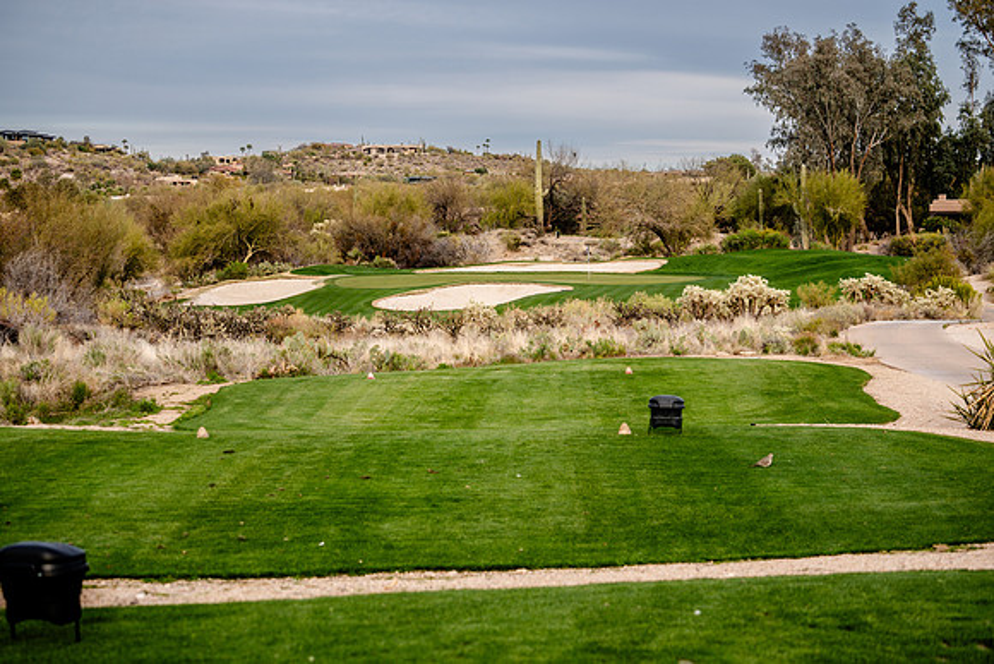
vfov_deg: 19.5
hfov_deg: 28.8
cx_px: 497
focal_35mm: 70
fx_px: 1933
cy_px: 332
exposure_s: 1/320
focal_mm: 70
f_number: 5
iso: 200
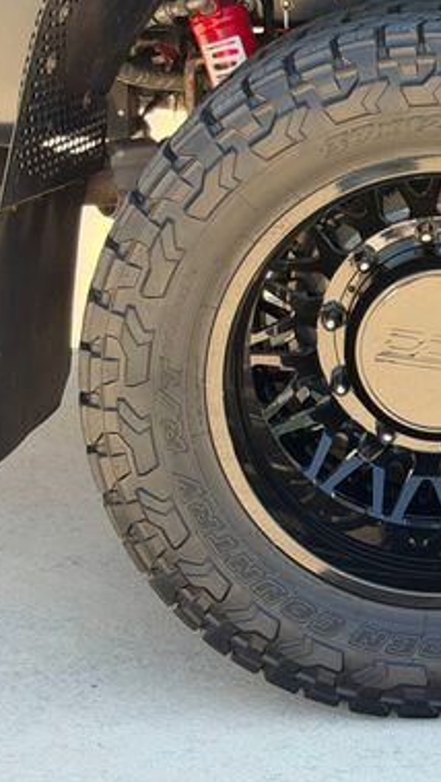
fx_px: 1828
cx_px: 480
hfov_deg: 13.5
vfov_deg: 24.1
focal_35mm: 88
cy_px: 290
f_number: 1.78
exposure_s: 1/402
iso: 80
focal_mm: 6.76
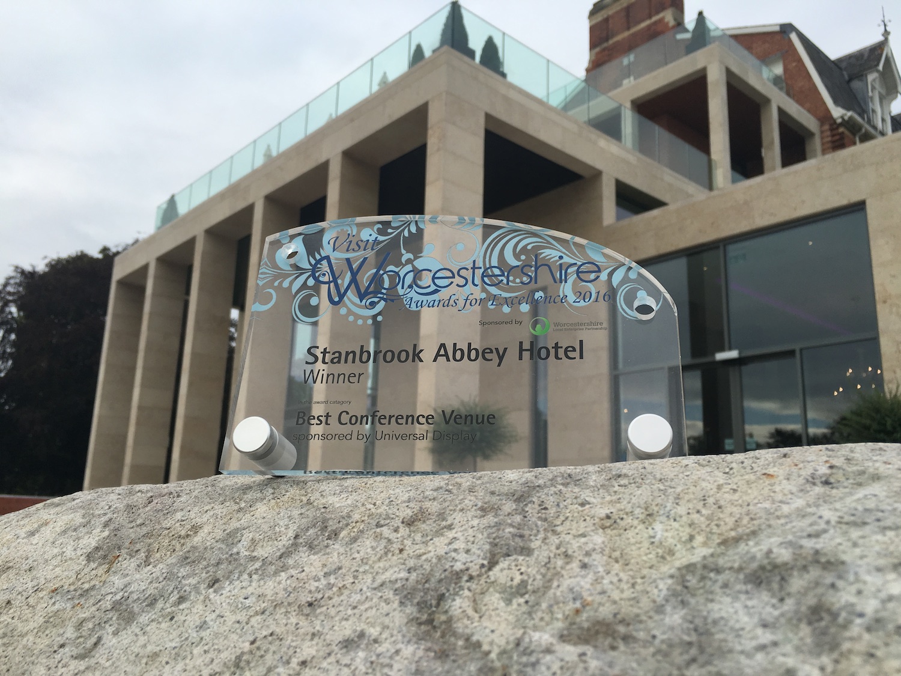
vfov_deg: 48.2
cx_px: 450
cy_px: 338
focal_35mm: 29
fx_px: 755
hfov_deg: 61.7
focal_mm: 4.15
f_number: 2.2
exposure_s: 1/746
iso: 25
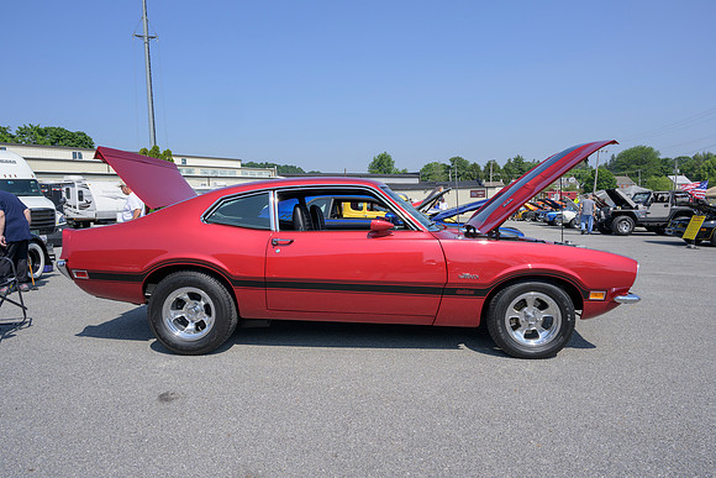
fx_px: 477
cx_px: 358
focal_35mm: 24
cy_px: 239
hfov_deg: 73.7
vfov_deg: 53.2
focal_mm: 24
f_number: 10
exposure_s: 1/320
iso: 160
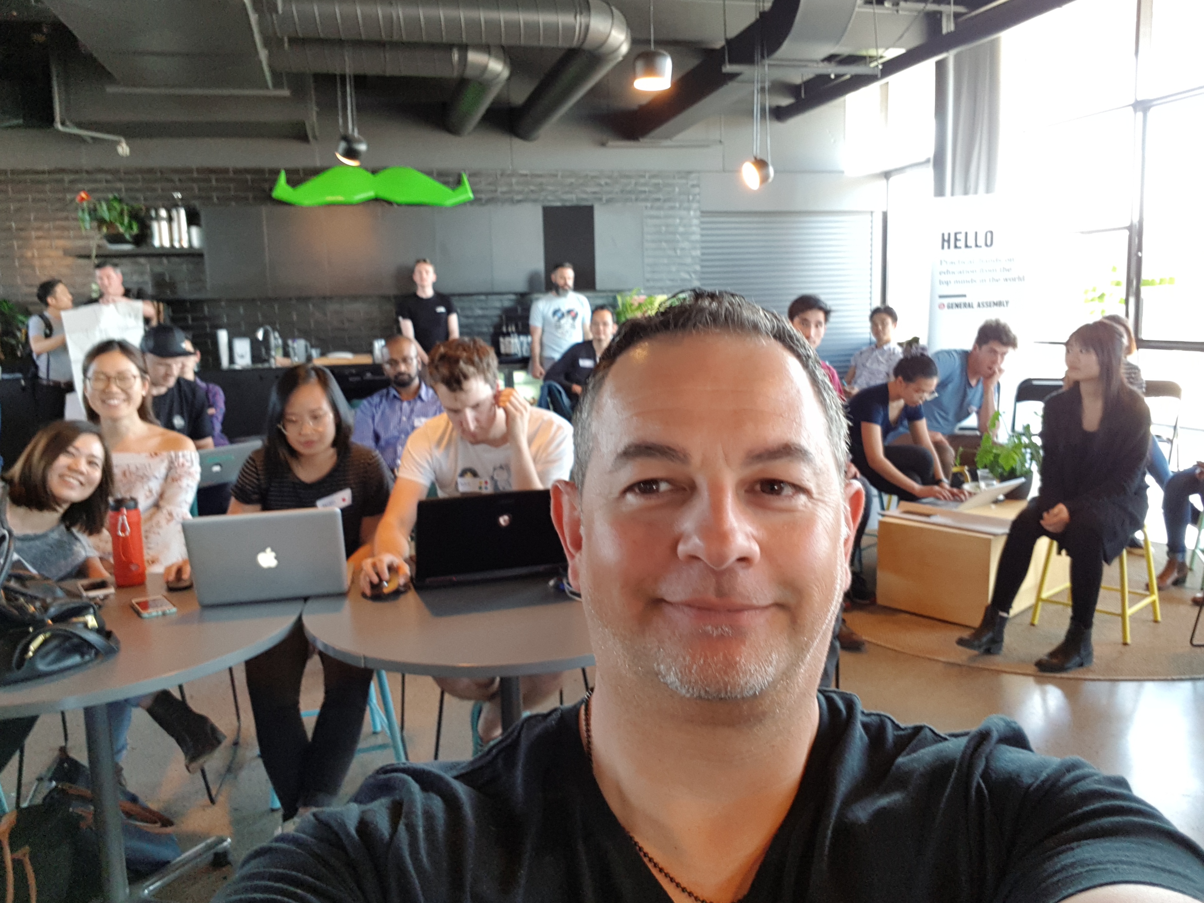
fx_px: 870
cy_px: 452
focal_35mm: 25
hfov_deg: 69.4
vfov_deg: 54.9
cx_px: 602
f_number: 1.7
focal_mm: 2.95
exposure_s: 1/50
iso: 160
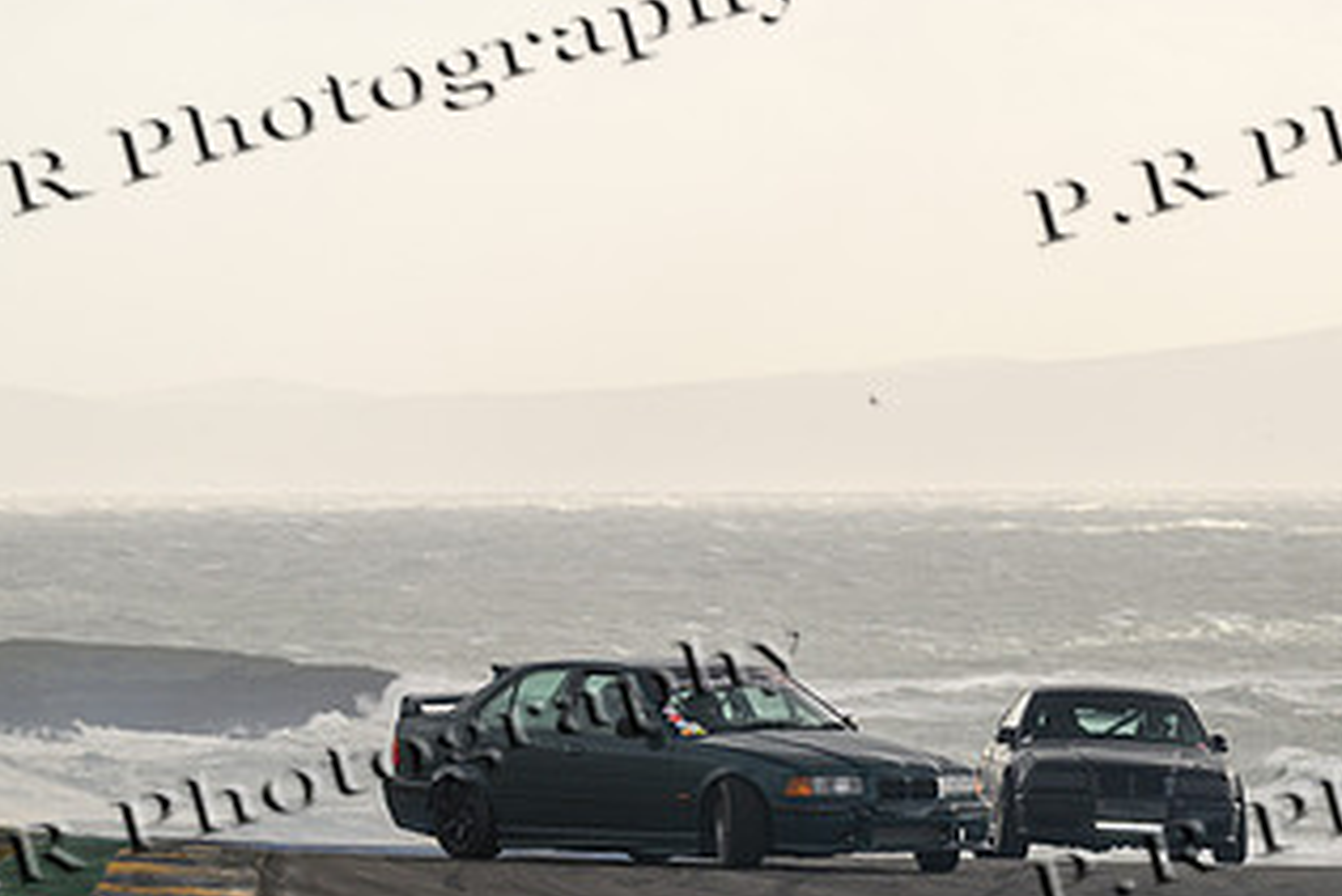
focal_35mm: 367
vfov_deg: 3.7
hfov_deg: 5.6
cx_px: 943
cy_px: 486
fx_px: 13687
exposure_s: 1/320
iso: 140
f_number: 5.6
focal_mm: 200
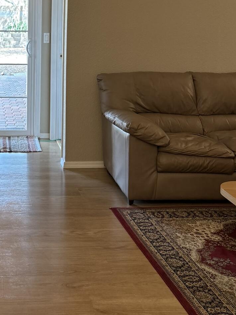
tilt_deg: -4.6
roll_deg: -0.7
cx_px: 15
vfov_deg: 33.6
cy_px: 51
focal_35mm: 55
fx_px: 500
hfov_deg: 25.6
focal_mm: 5.96
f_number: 1.6
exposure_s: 1/60
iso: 125
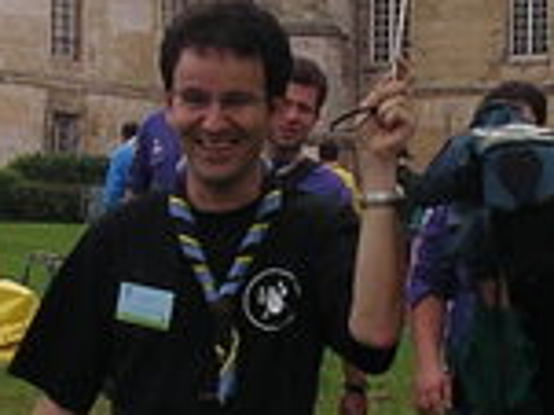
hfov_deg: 10.1
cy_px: 208
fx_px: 3134
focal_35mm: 196
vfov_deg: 7.6
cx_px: 367
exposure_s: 1/250
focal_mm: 5.7
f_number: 2.8
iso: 50
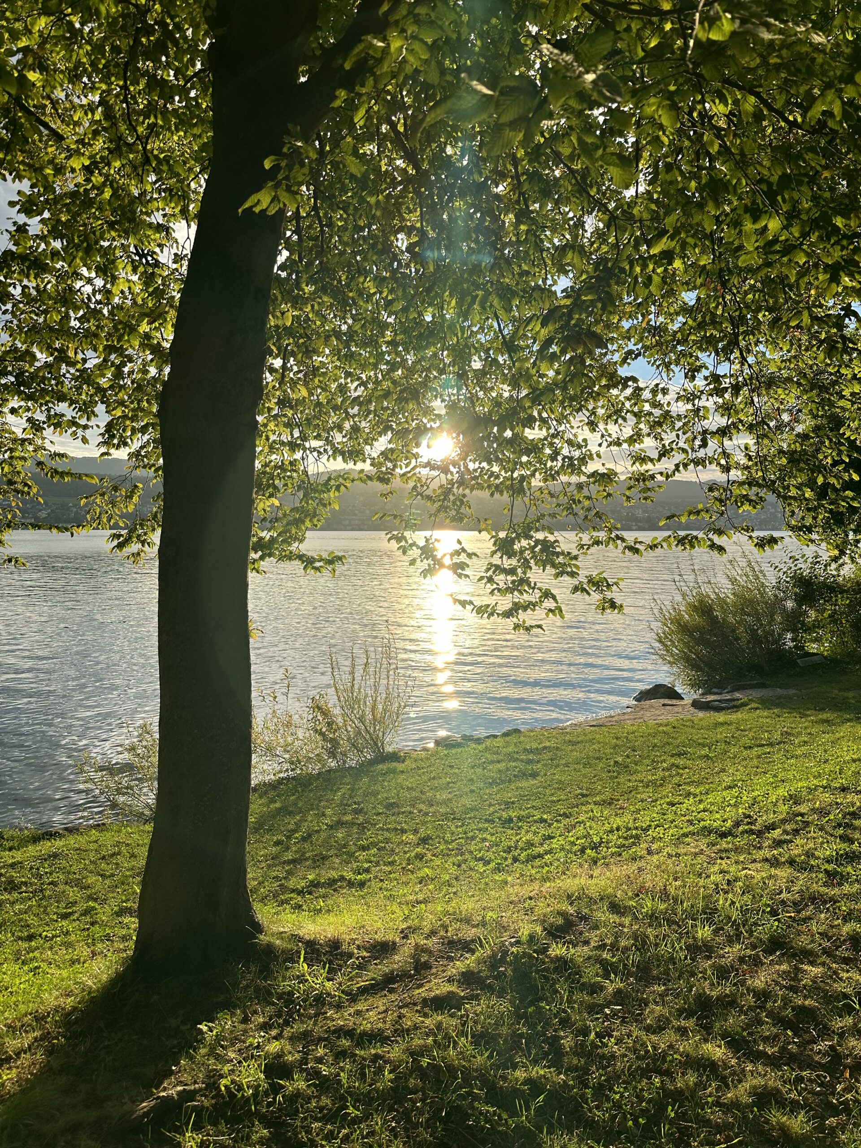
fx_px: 796
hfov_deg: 56.8
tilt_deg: -2.7
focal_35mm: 24
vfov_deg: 71.6
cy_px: 574
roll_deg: -0.6
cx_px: 430
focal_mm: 6.86
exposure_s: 1/2809
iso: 80
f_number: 1.78
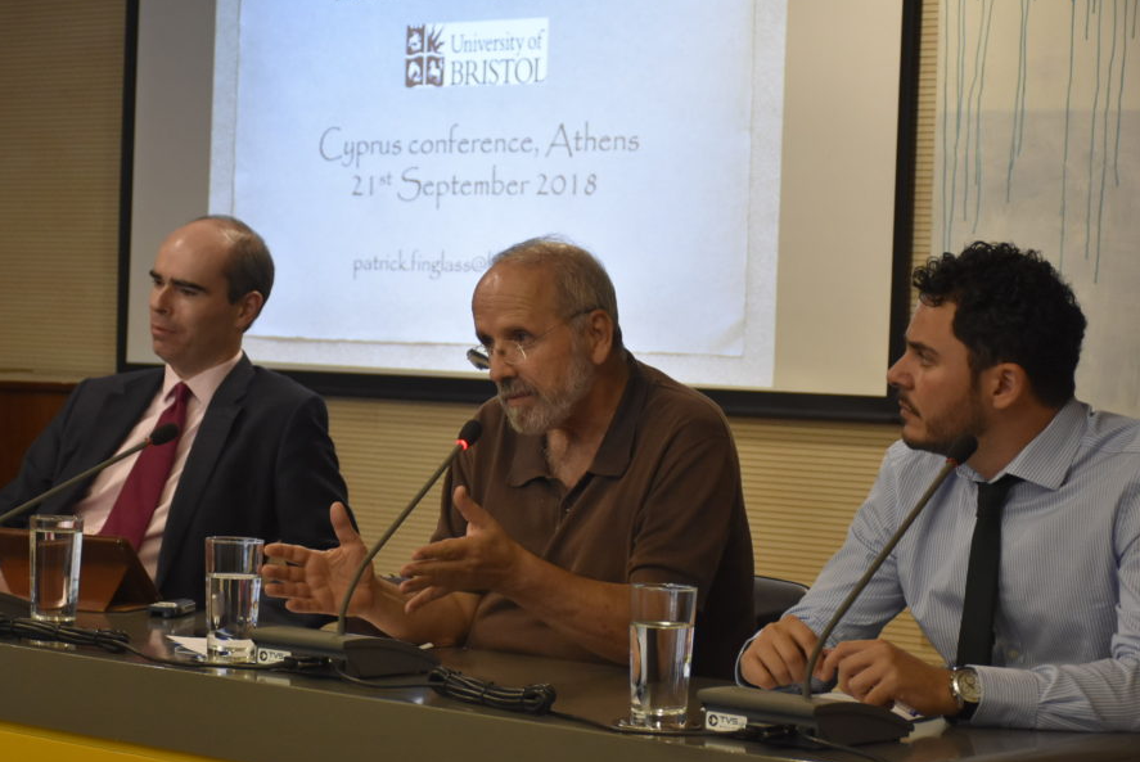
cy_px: 434
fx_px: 2852
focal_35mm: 90
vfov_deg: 15.2
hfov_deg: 22.6
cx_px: 483
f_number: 4.8
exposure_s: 1/100
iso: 1600
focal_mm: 52
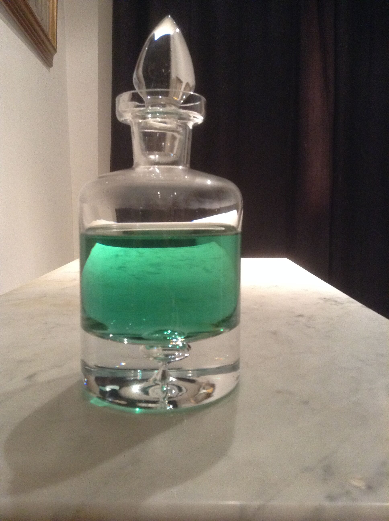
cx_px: 194
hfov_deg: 42.8
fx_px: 496
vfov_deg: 55.4
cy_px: 260
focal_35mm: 33
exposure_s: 1/17
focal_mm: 3.3
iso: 200
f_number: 2.4
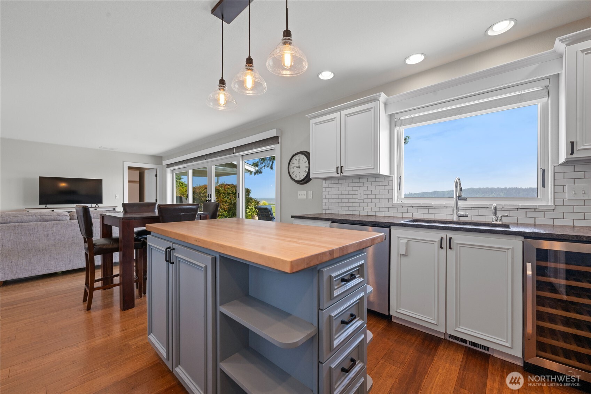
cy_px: 197
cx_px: 296
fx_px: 230
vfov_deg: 81.2
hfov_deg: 104.3
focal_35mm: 14
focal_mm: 14
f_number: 9
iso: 400
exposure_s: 1/20
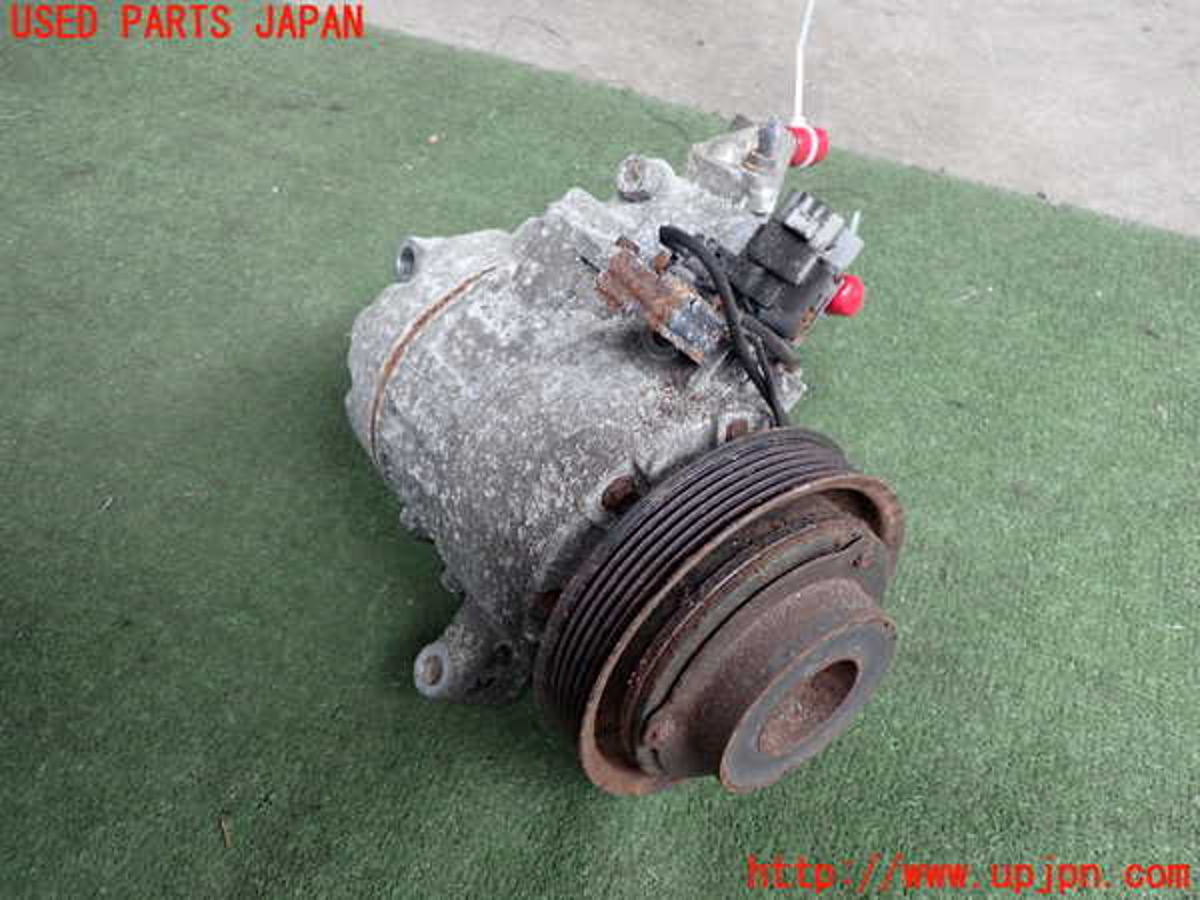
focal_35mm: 30
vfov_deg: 46.8
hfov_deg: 60.0
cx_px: 600
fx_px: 1040
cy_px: 450
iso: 200
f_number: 2.3
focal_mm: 5.4
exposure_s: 1/80
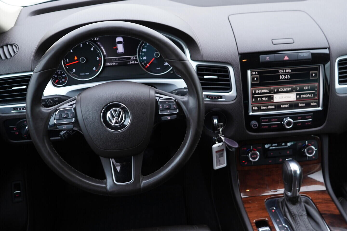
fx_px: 347
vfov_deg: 36.9
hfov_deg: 53.1
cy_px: 116
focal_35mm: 36
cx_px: 174
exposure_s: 1/40
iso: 250
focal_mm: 24
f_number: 2.8
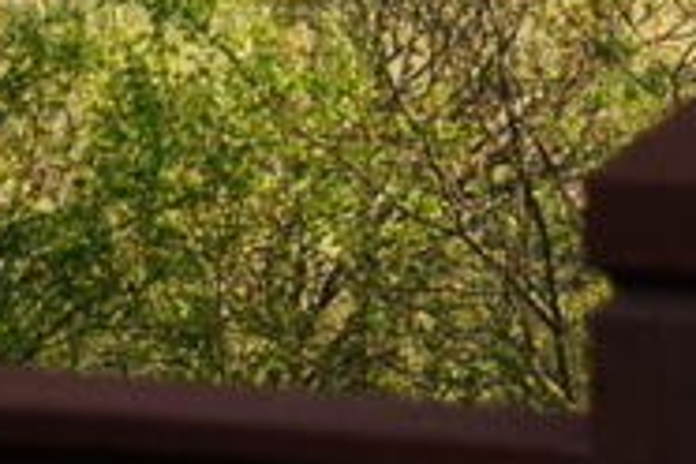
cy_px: -428
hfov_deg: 5.8
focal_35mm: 355
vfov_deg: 3.8
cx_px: 965
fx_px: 6866
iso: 100
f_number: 5.6
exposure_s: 1/100
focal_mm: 55
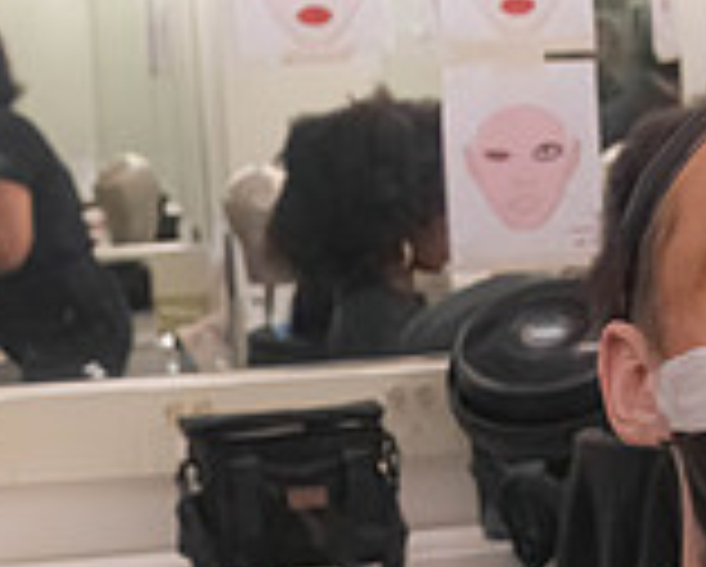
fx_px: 5063
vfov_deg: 6.4
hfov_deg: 7.9
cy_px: 565
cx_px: 877
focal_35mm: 242
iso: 16000
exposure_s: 1/500
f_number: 11
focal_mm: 70
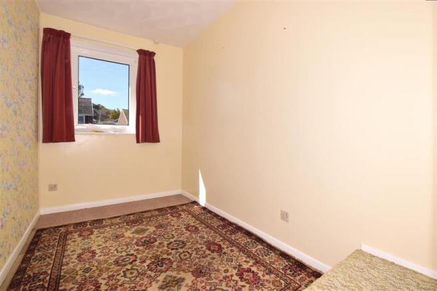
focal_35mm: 15
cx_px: 218
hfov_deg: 100.4
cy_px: 146
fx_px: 182
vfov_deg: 77.3
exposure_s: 1/200
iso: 400
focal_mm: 10
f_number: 22
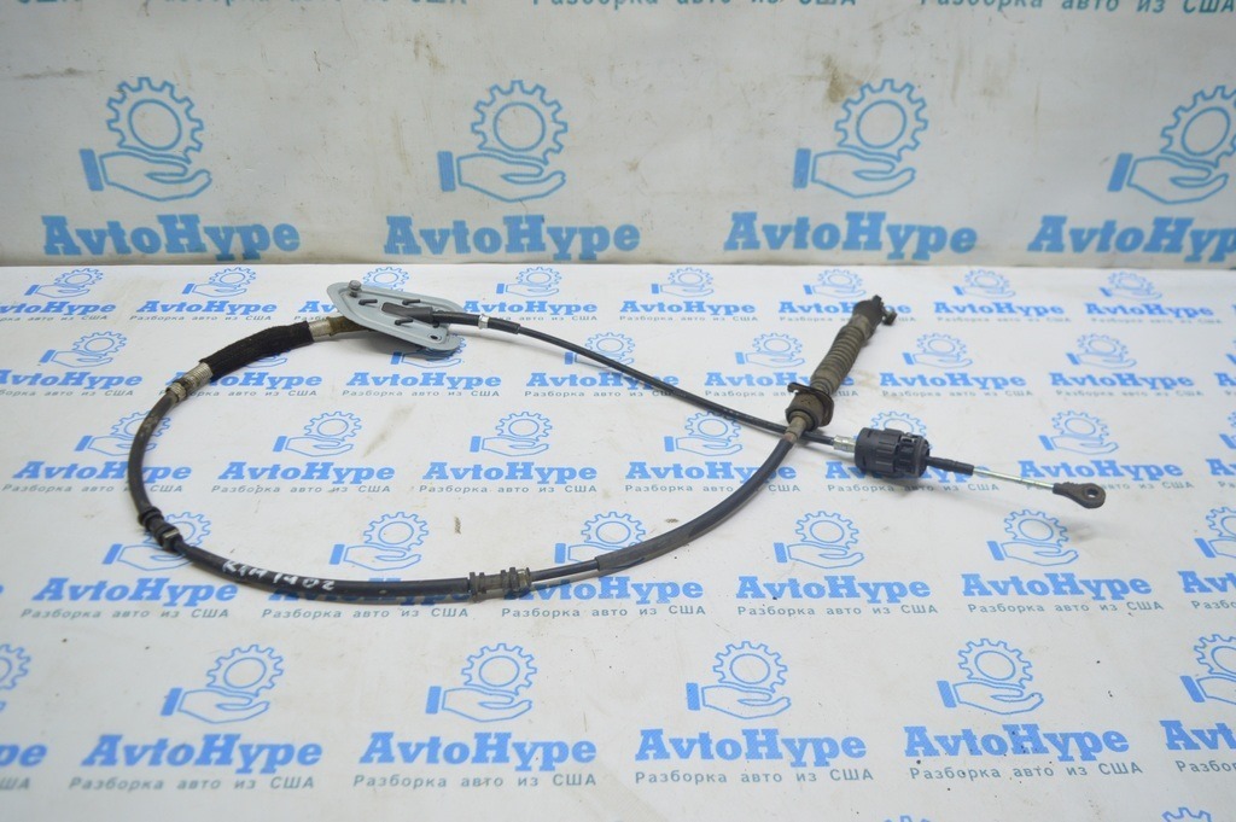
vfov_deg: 43.5
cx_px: 618
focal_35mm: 30
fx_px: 1029
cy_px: 411
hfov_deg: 62.0
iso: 400
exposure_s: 1/40
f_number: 3.8
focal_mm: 20
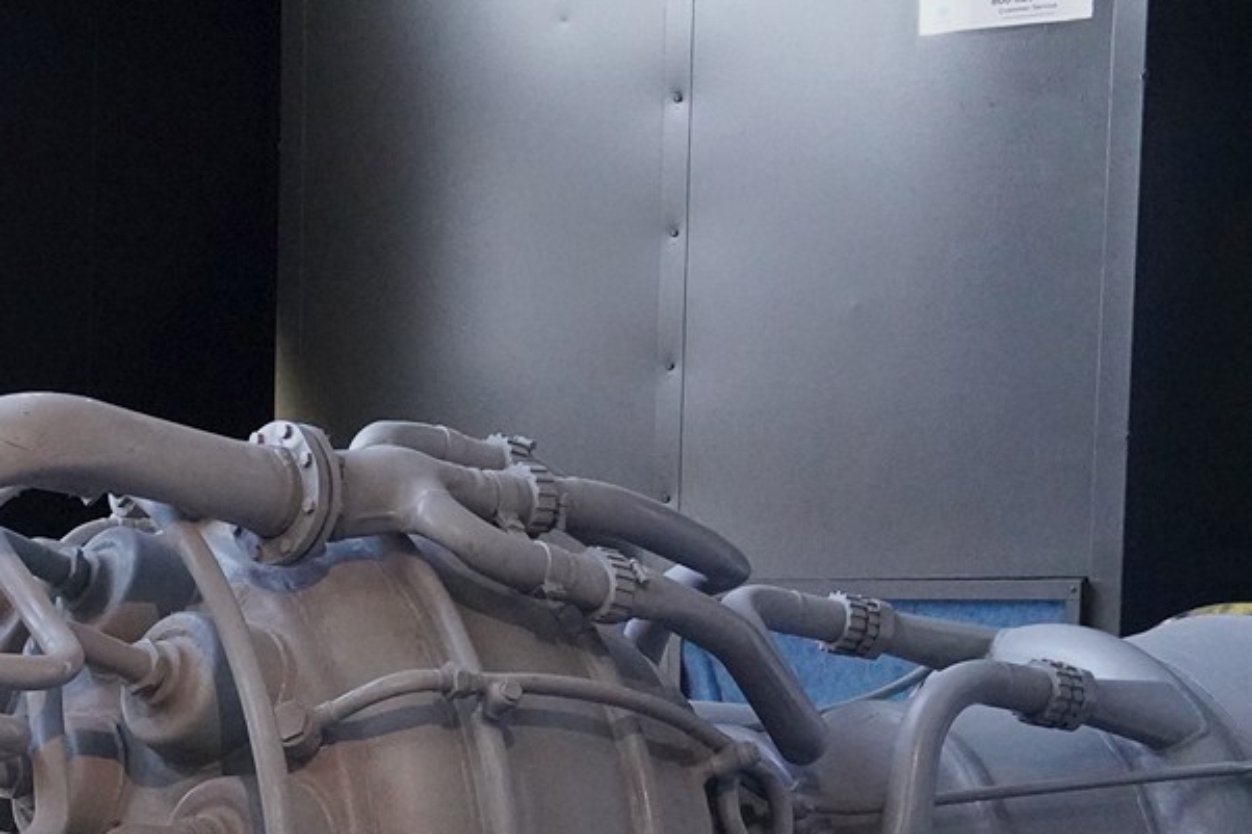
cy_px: 990
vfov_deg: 13.0
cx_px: -200
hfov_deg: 18.9
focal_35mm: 103
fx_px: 3581
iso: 8000
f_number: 9
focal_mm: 31
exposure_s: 1/100
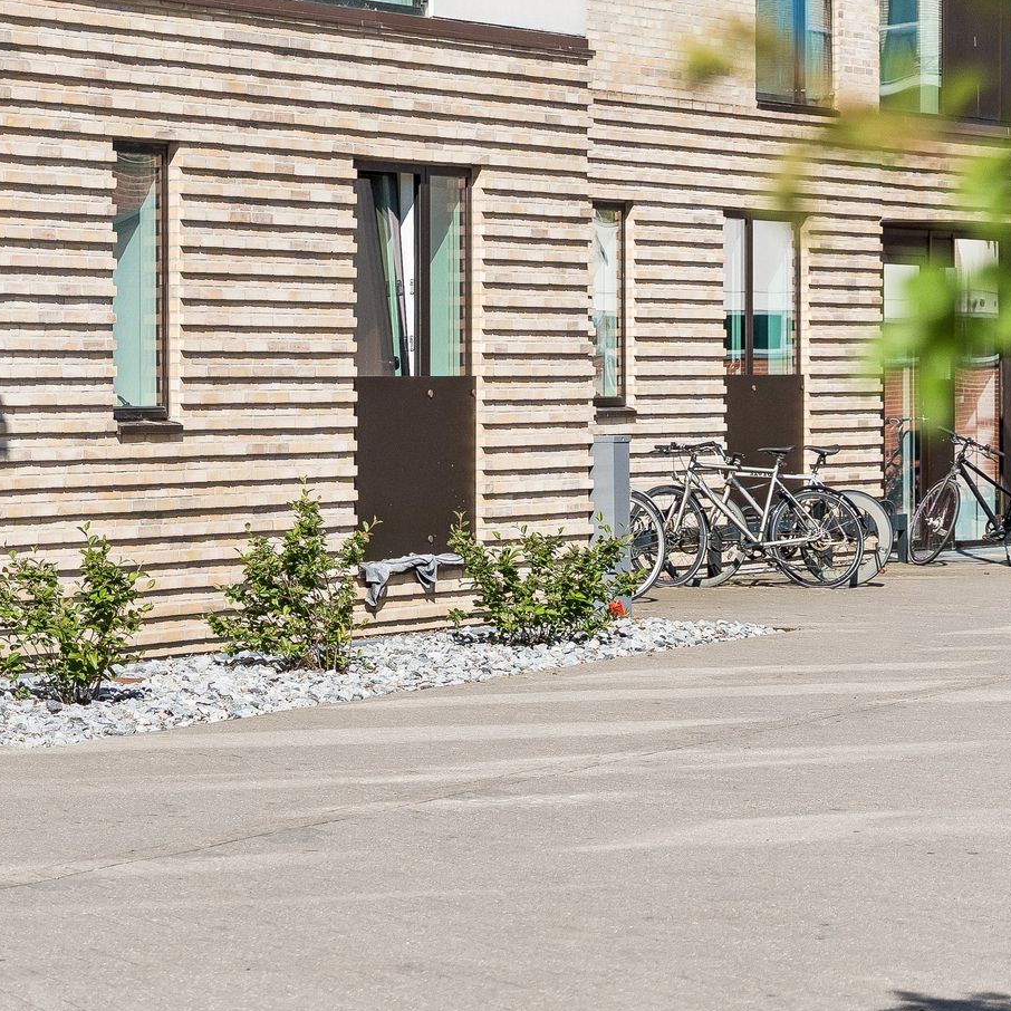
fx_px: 5023
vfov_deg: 11.5
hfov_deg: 11.5
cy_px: 273
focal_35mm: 152
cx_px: 362
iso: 400
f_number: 2.8
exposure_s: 1/8000
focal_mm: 54
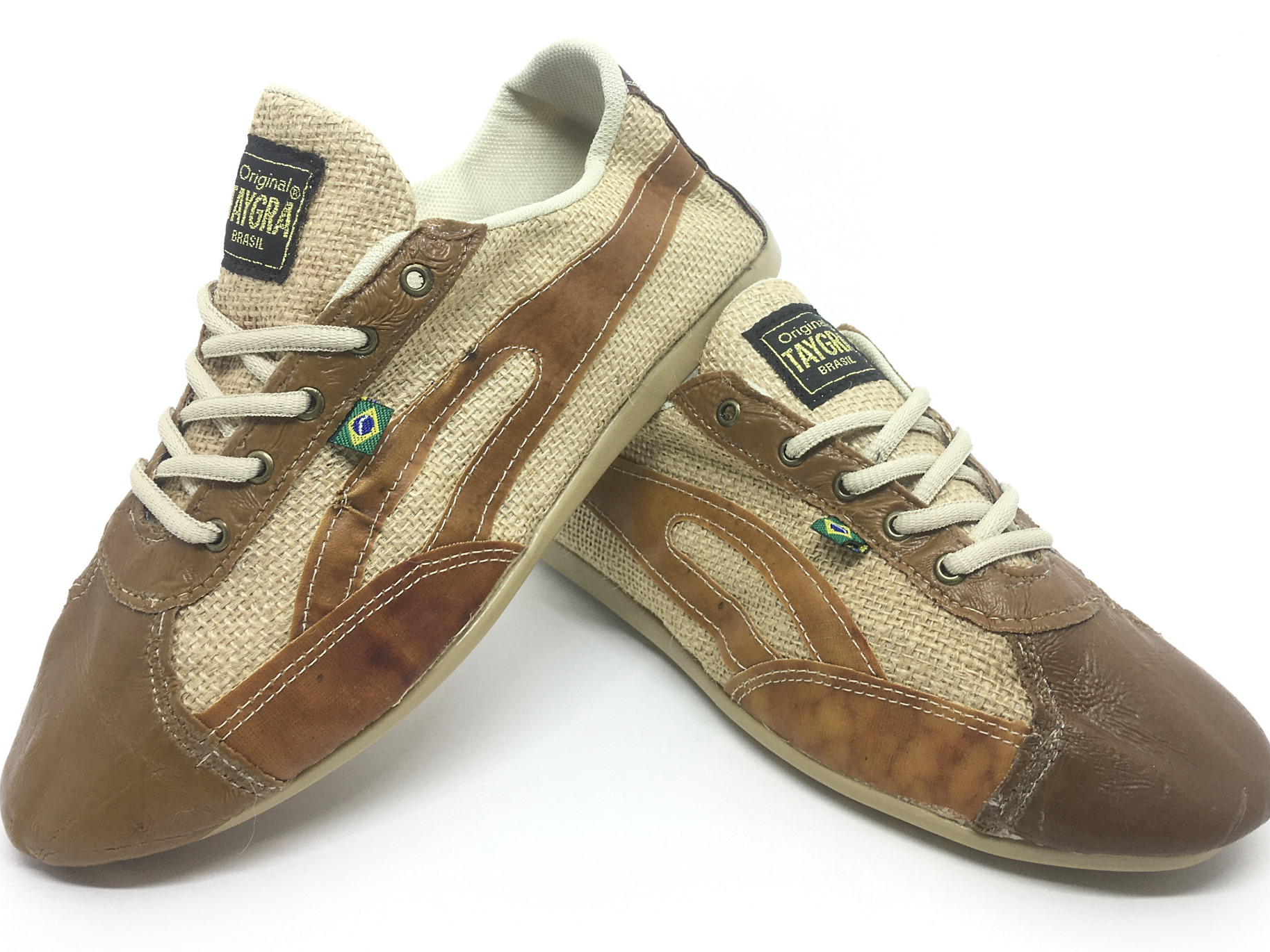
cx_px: 643
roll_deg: +2.4
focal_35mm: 32
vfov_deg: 44.2
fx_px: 1174
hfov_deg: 56.8
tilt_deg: -21.0
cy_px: 461
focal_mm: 4.15
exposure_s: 1/129
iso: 25
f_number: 2.2
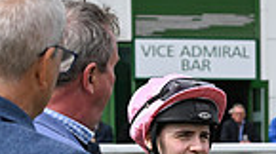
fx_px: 2148
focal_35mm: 294
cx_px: 440
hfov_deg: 7.2
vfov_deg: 4.0
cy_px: 341
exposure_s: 1/1250
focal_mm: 70
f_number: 6.3
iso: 400
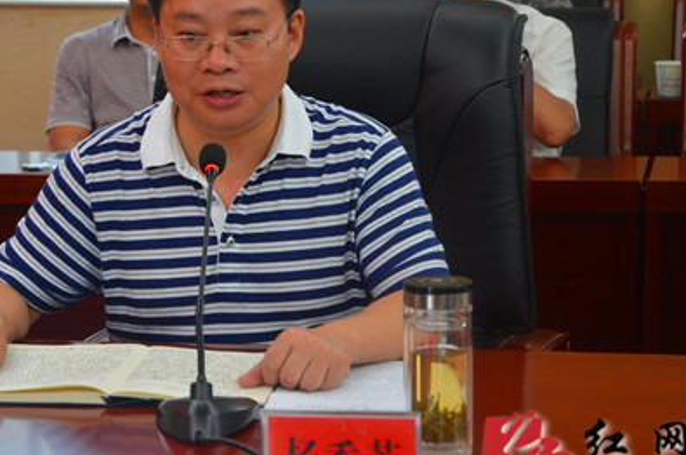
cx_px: 229
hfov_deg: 15.5
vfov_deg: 10.4
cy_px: 199
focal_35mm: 132
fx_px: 2511
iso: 800
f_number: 5.3
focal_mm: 58
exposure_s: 1/30
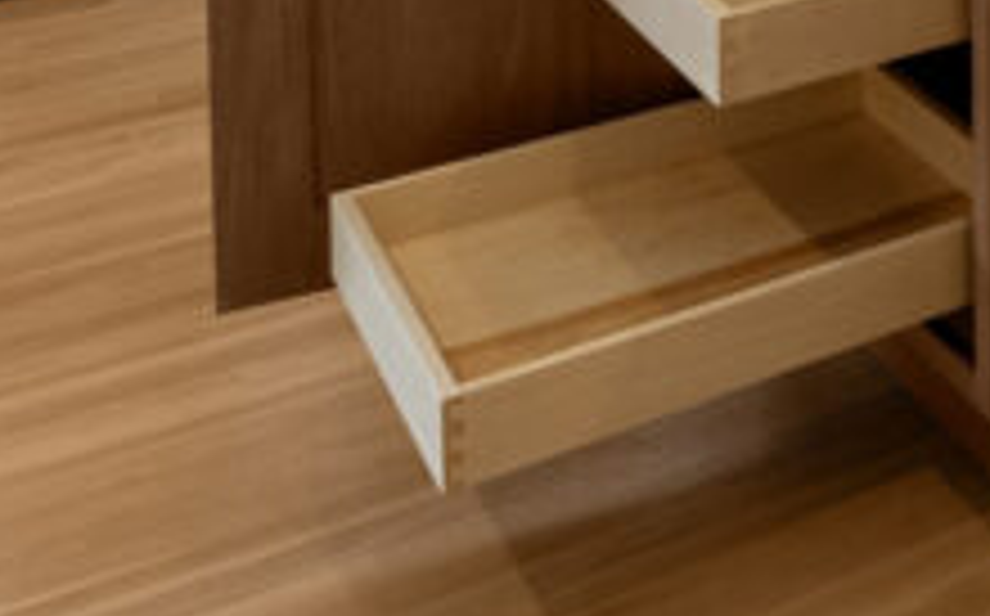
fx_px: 1914
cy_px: -719
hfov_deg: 21.1
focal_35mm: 71
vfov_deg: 14.3
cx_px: 1719
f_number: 8
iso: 500
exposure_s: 1/25
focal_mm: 17
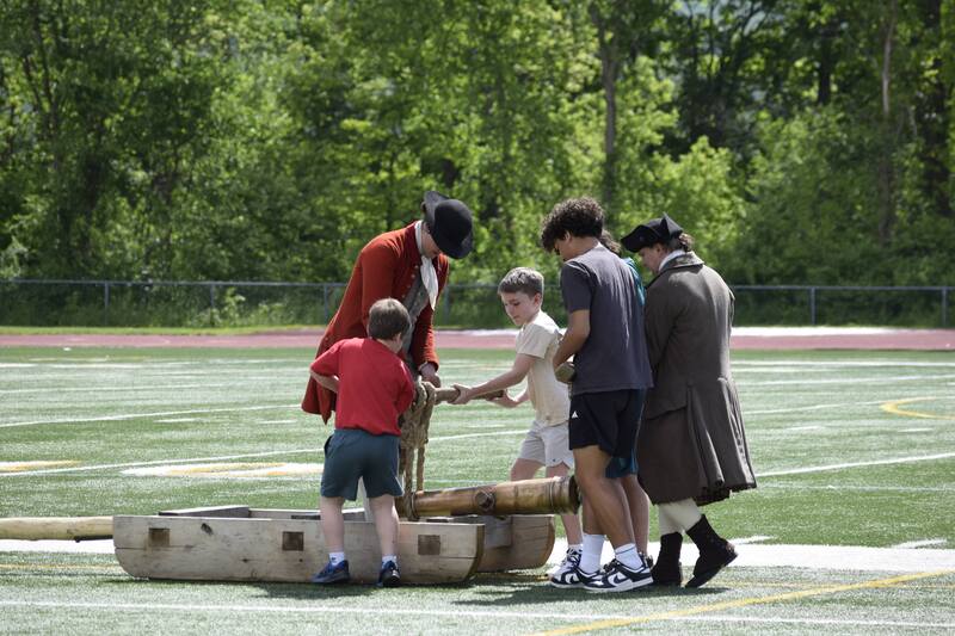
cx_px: 478
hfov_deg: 9.5
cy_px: 318
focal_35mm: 218
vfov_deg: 6.3
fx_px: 5768
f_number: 6.3
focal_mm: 145
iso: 200
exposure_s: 1/640
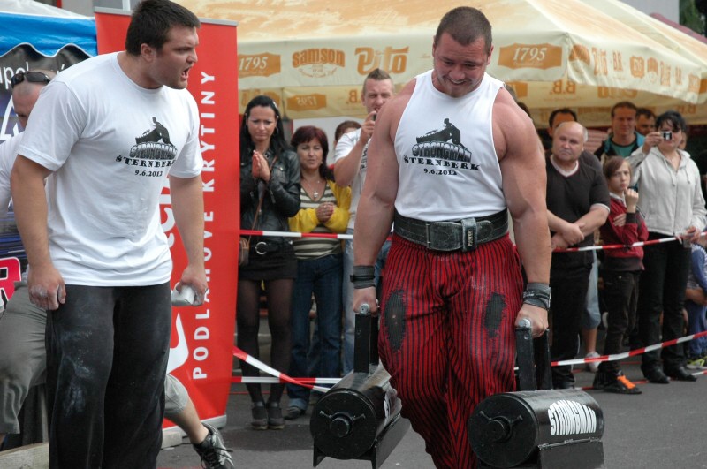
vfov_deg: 16.5
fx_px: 1618
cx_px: 354
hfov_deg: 24.7
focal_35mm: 82
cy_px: 234
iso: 500
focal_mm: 55
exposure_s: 1/1250
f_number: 4.5
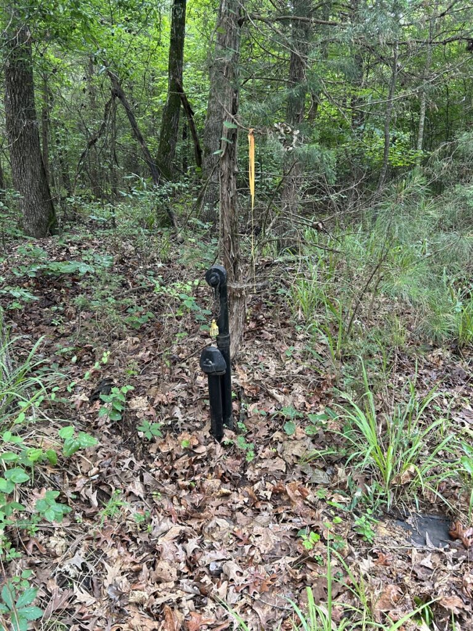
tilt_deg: -11.5
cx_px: 236
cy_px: 316
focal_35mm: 26
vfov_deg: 67.3
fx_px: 474
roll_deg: -0.5
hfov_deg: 53.1
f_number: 1.5
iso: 125
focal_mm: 5.7
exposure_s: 1/121
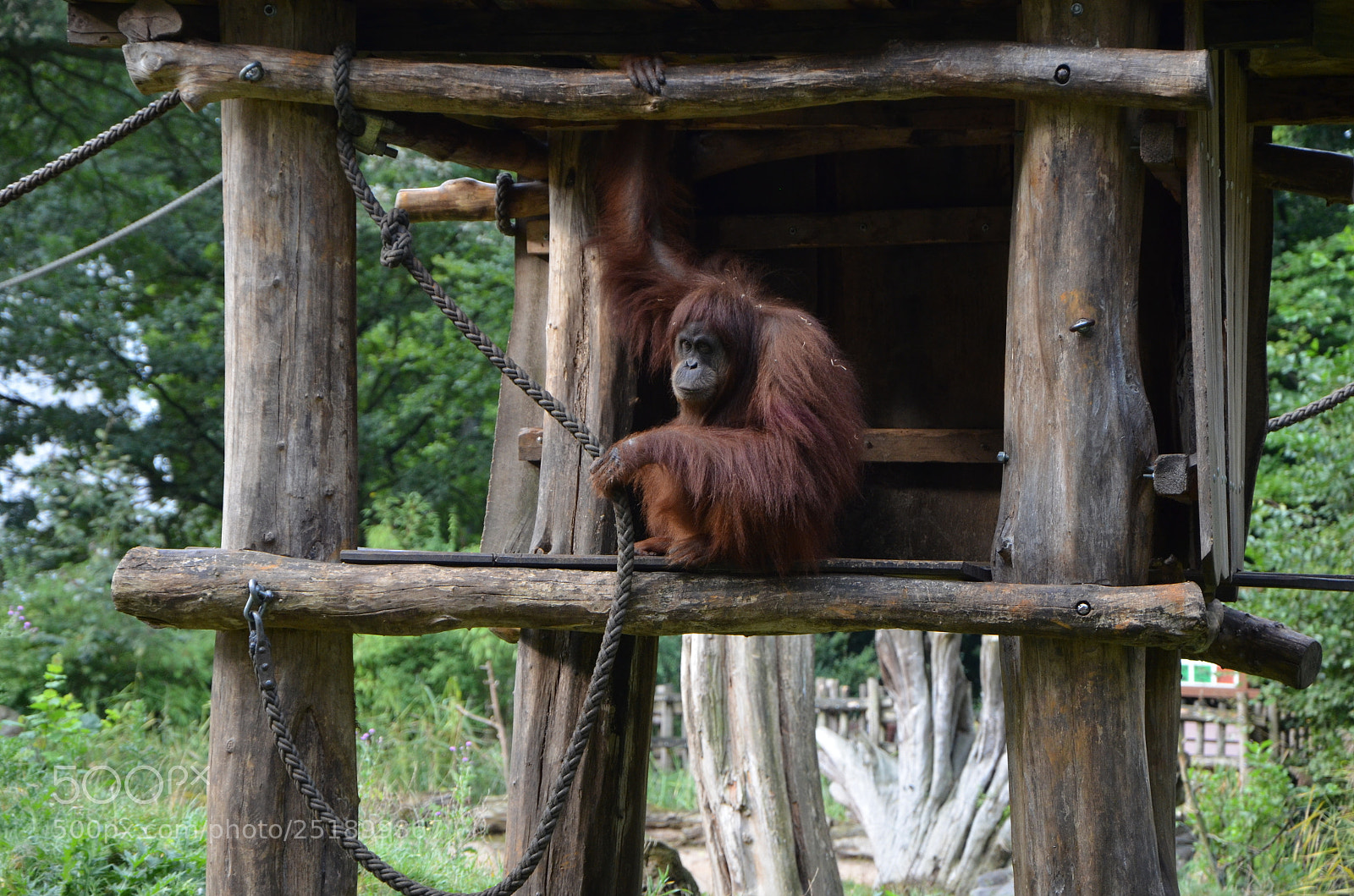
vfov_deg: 8.7
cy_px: 448
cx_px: 677
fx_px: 5910
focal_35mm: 158
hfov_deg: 13.1
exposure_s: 1/200
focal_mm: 105
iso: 800
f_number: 5.6
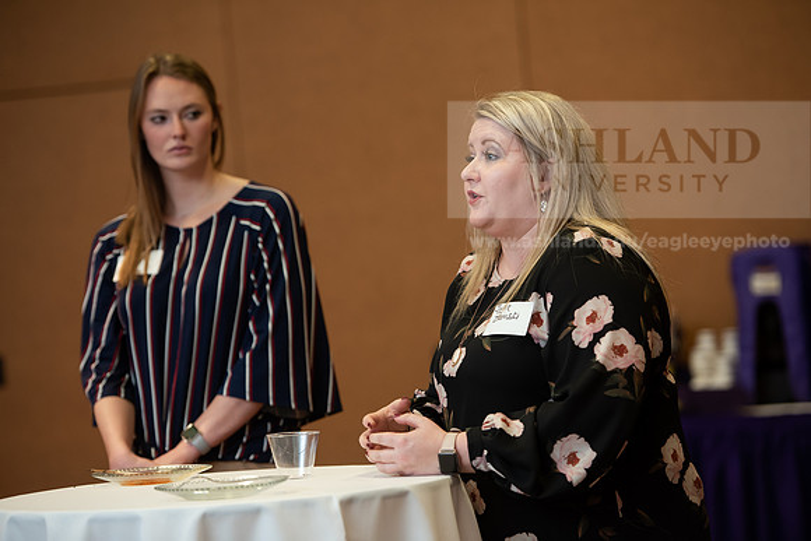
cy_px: 270
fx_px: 2929
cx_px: 406
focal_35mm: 130
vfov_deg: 10.6
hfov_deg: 15.8
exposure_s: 1/200
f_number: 3.2
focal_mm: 130
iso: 1250
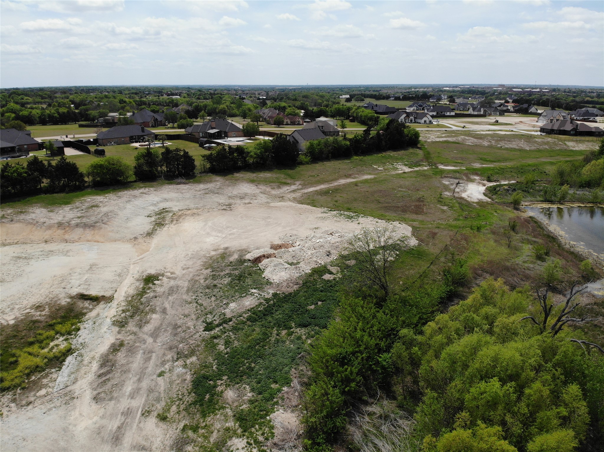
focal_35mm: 24
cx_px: 302
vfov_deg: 56.8
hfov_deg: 71.6
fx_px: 419
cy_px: 226
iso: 100
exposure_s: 1/1605
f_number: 2.8
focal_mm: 4.5
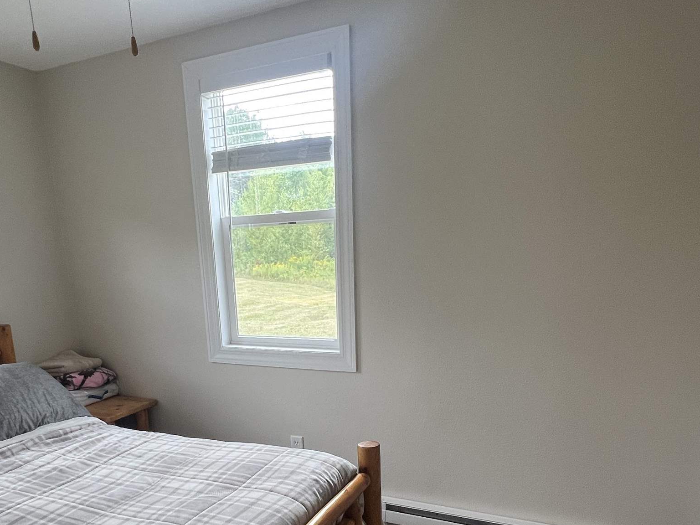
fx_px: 526
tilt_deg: -16.8
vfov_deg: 50.5
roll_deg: +2.7
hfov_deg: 67.0
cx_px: 304
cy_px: 405
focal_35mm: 26
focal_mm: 1.57
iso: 125
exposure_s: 1/120
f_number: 1.8
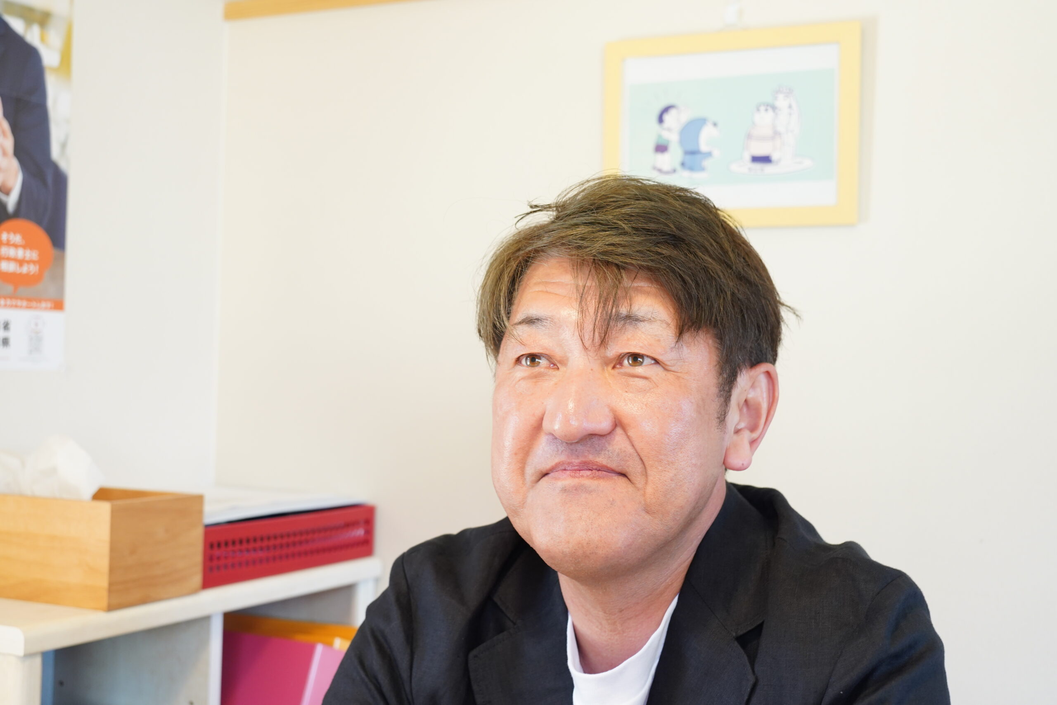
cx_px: 528
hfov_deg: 41.9
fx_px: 1380
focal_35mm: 47
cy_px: 352
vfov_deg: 28.7
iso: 1000
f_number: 5.6
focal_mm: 47
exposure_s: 1/50
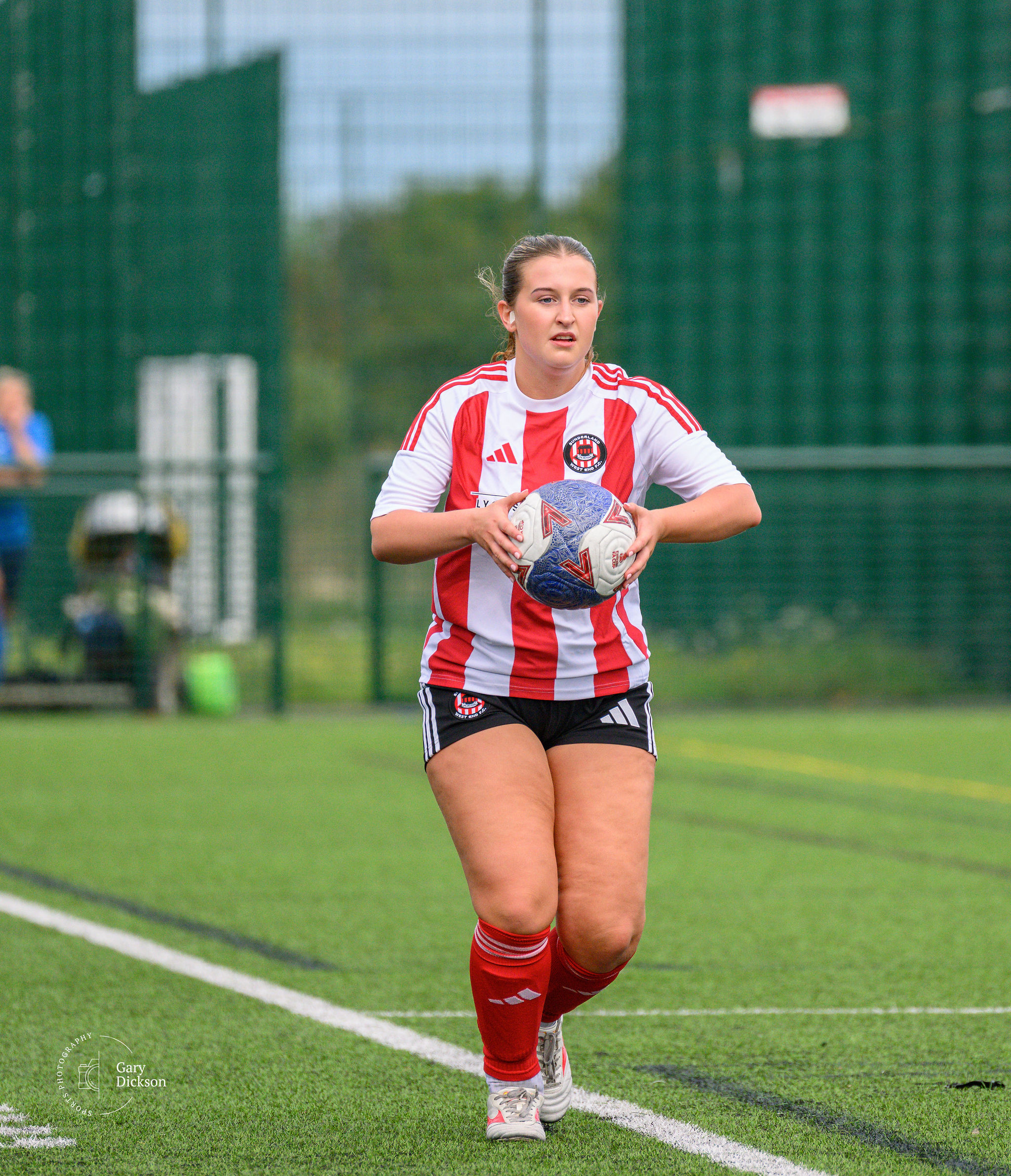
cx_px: 652
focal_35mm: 563
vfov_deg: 3.3
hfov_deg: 2.9
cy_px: 475
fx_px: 20182
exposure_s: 1/2000
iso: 1100
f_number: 5.3
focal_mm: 340
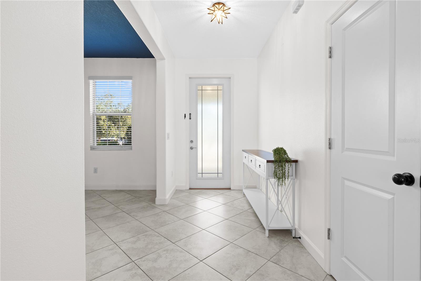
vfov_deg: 70.4
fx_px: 199
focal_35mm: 17
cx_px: 210
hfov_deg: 93.3
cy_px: 140
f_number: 8
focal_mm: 17
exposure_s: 1/1.67
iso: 200
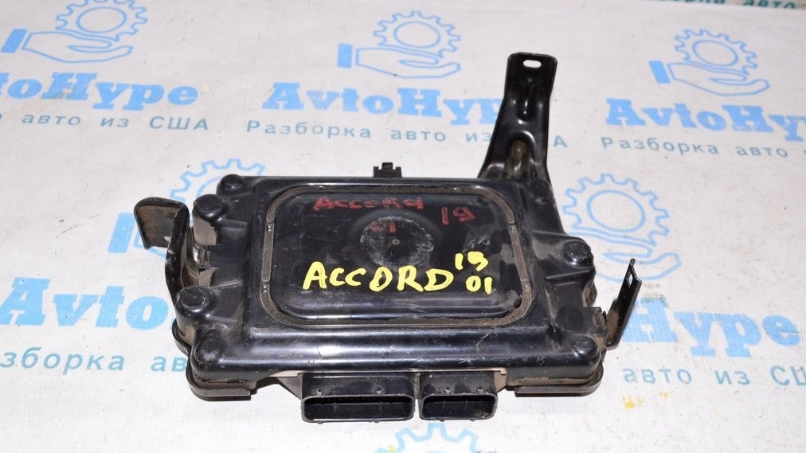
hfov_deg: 54.6
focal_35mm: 37
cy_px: 262
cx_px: 405
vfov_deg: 32.3
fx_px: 781
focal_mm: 23
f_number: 8
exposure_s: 1/160
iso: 1600
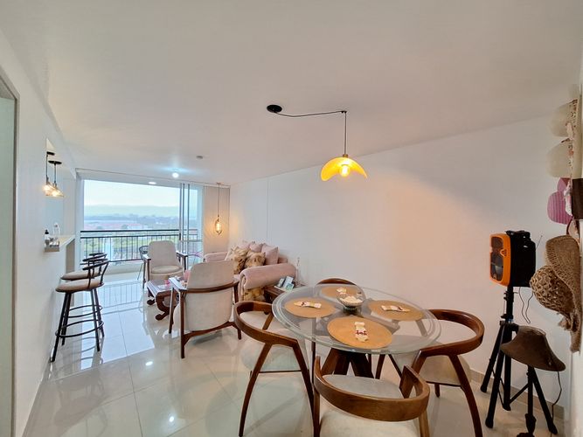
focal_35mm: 13
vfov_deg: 89.9
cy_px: 218
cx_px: 292
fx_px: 219
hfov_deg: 106.2
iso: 200
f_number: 2.2
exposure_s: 1/24
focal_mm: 1.74
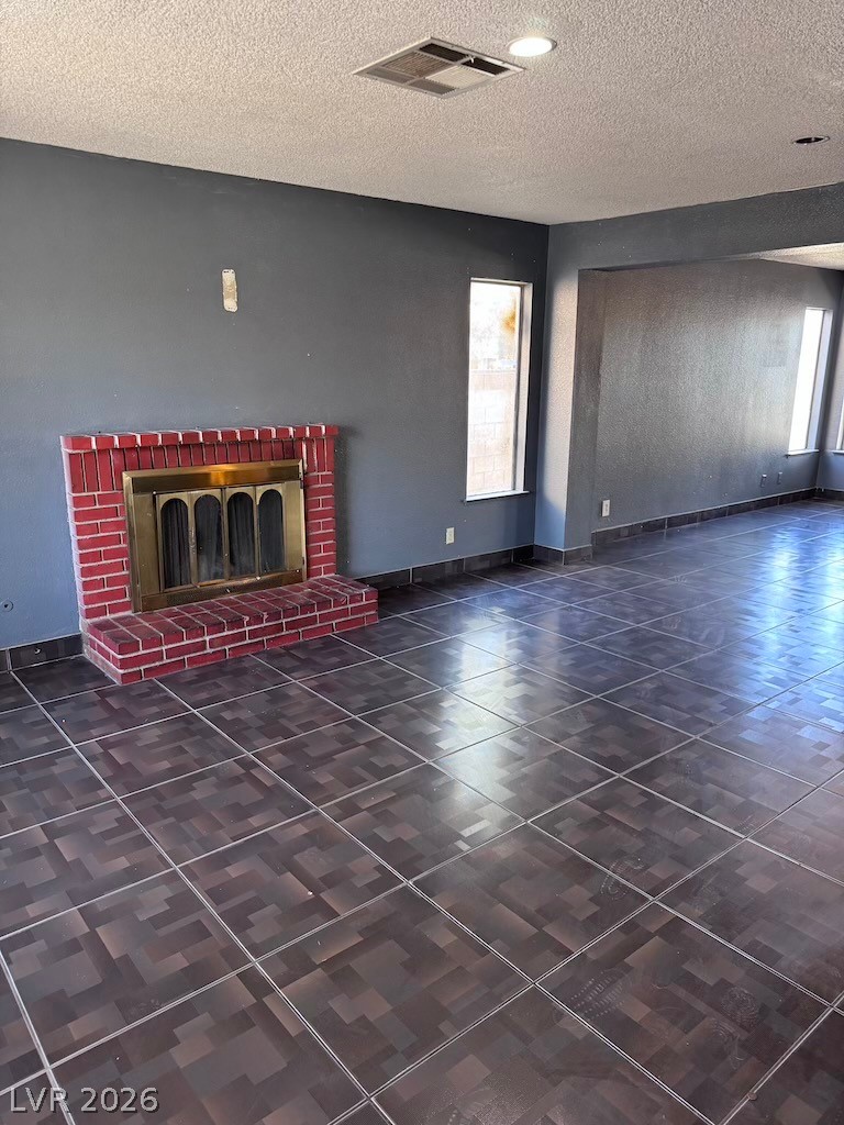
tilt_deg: -14.1
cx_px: 422
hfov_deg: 56.8
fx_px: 780
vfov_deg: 71.6
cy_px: 562
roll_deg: +0.1
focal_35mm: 24
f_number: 1.78
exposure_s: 1/60
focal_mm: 6.76
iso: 250
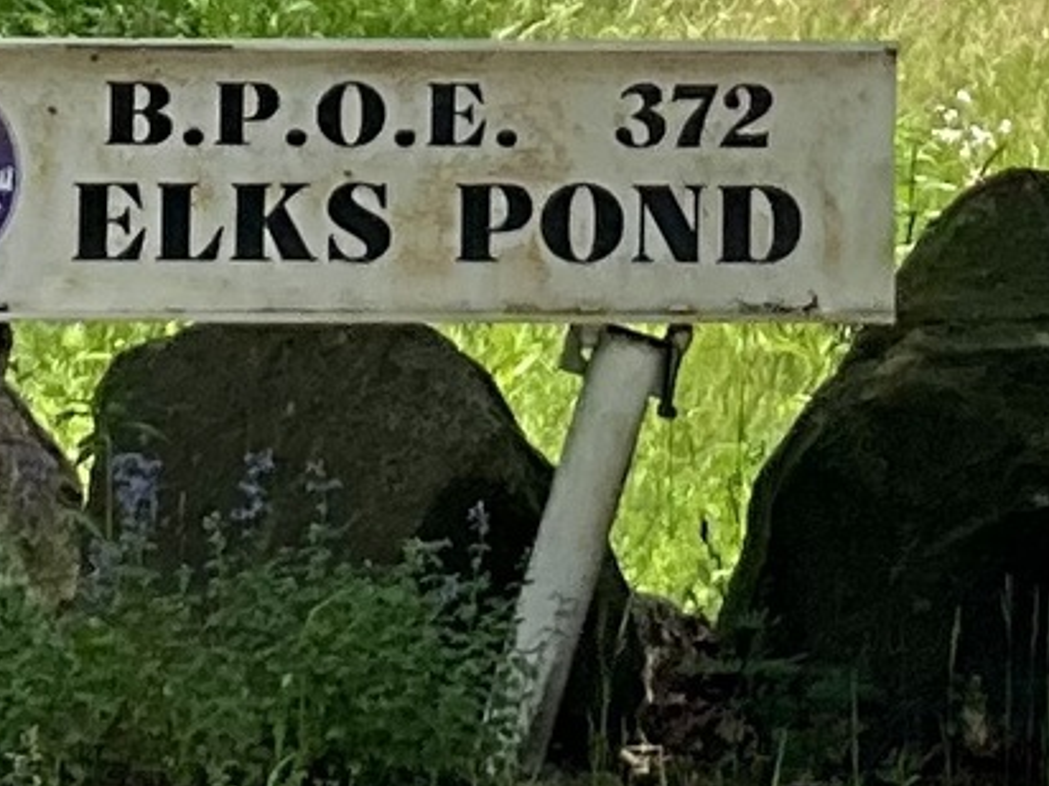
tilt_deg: +1.8
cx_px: 817
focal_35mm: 216
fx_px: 6546
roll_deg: +0.9
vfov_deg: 6.6
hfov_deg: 9.1
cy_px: -997
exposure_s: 1/978
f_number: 1.8
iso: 25
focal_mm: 3
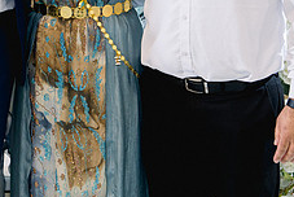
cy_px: -42
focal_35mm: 120
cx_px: -9
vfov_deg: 11.2
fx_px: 981
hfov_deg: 16.6
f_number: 2.8
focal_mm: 47
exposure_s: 1/160
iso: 800
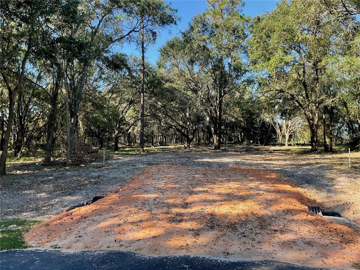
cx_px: 180
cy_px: 135
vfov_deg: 48.2
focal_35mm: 29
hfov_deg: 61.7
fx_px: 302
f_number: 1.8
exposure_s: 1/223
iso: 16
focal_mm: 3
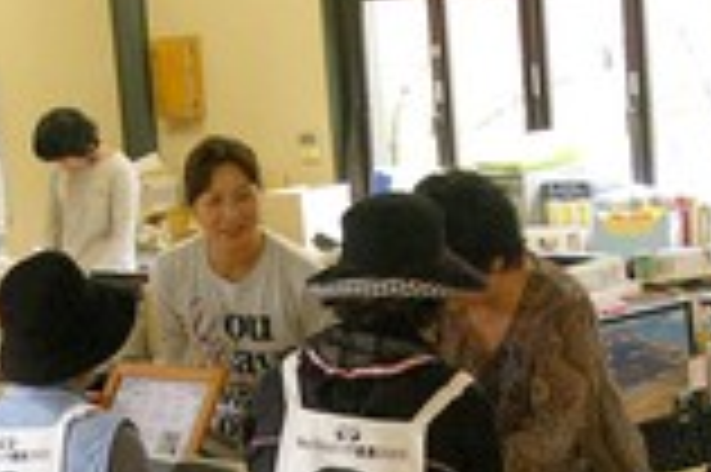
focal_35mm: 120
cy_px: 492
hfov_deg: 17.0
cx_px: 205
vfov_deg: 11.3
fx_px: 2368
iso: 800
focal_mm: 26
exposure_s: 1/60
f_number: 5.6
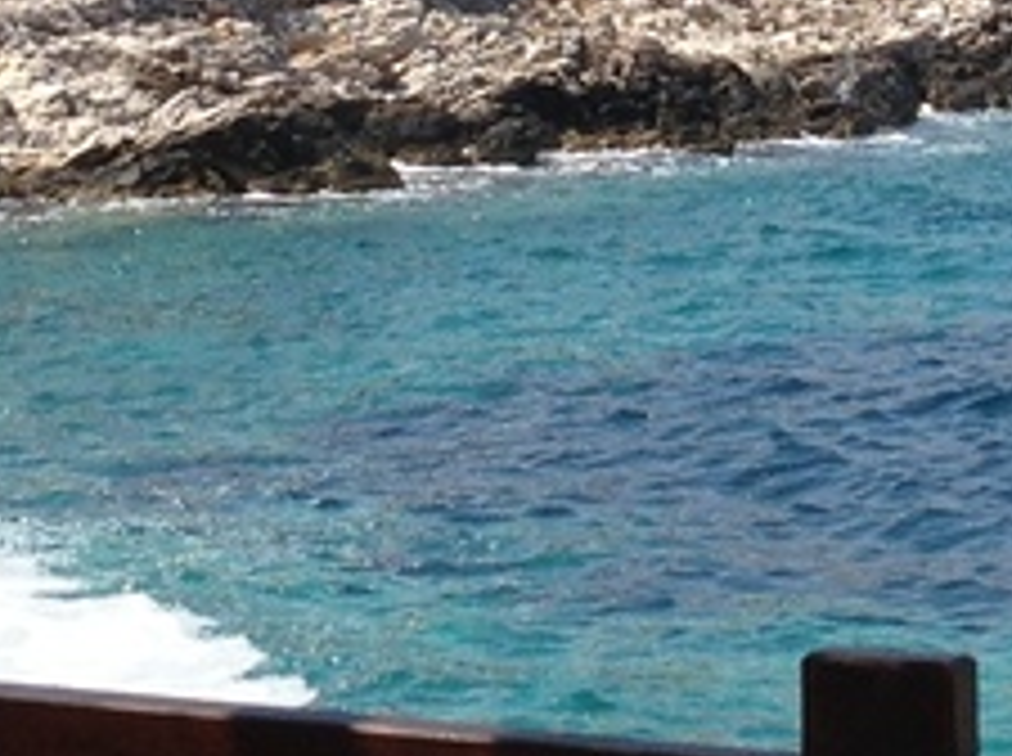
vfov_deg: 7.9
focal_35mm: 187
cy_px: -63
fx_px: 5458
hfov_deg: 10.5
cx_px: 1021
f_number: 2.4
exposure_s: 1/1284
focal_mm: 4.28
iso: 50
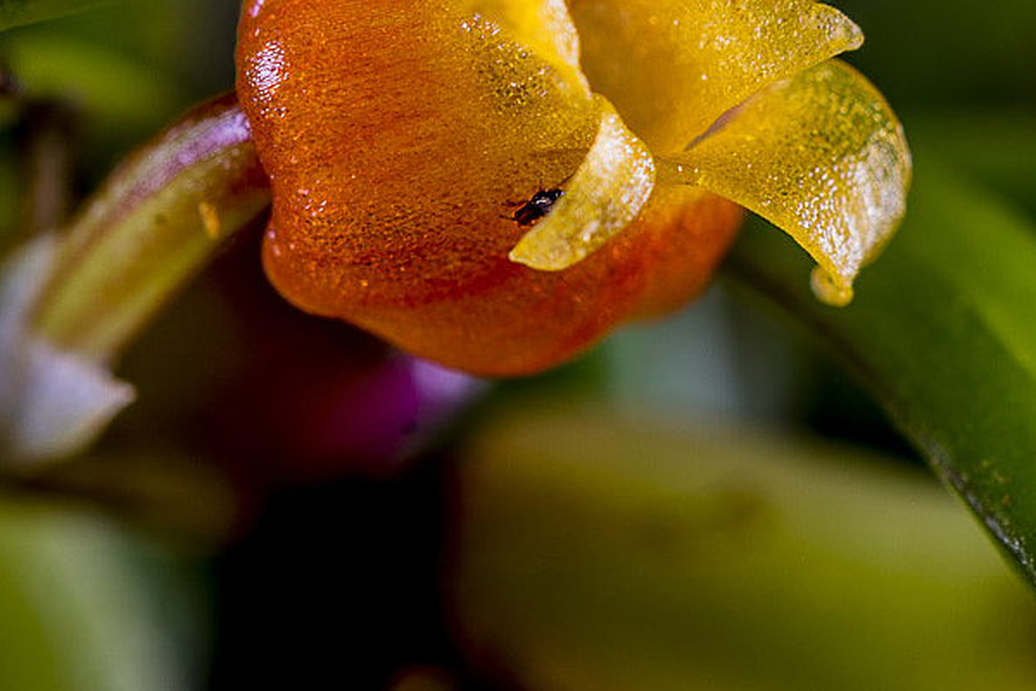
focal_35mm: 160
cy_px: 340
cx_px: 1197
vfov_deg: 8.6
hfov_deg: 12.6
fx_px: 4604
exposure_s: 1/4
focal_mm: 60
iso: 50
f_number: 16
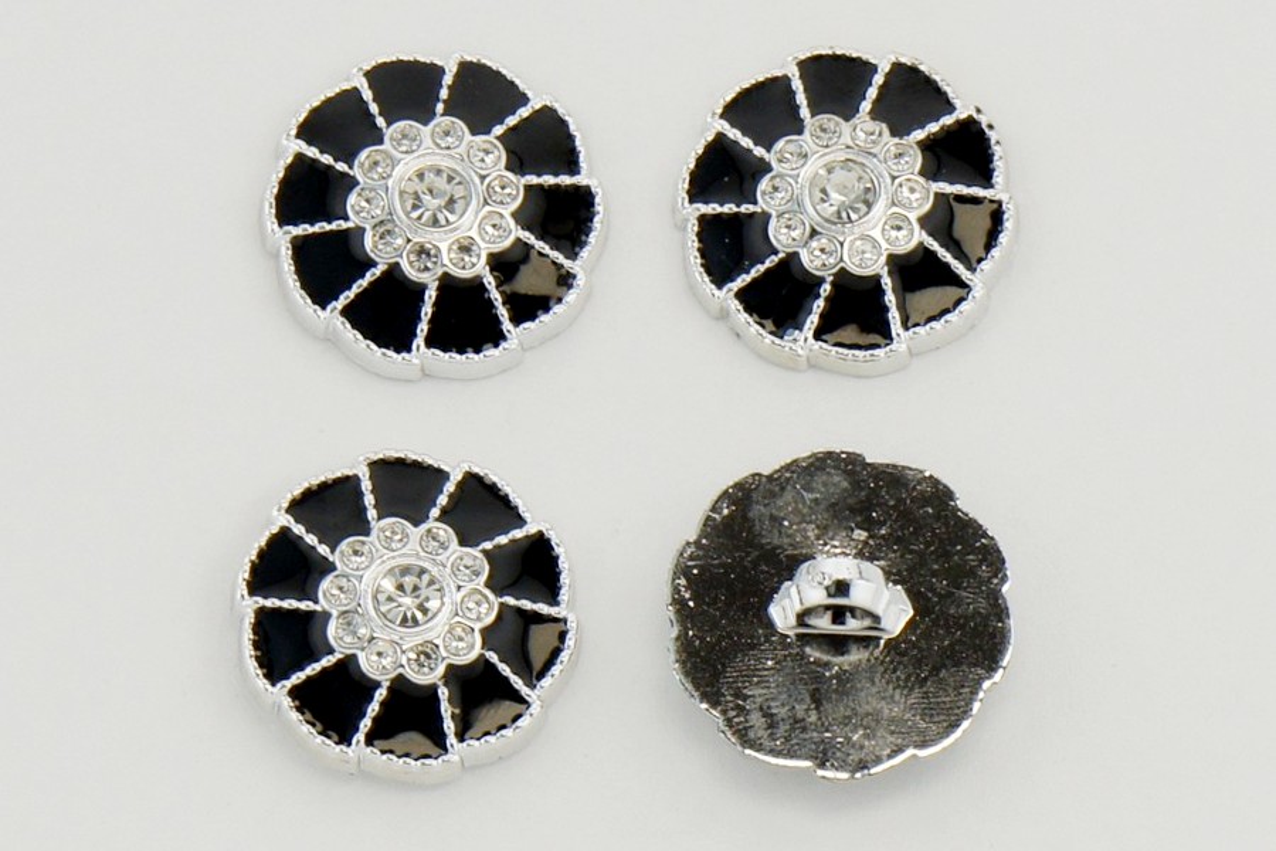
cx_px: 638
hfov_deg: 27.0
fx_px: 2658
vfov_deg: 18.2
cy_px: 426
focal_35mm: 75
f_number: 9
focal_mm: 50
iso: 200
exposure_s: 1/320
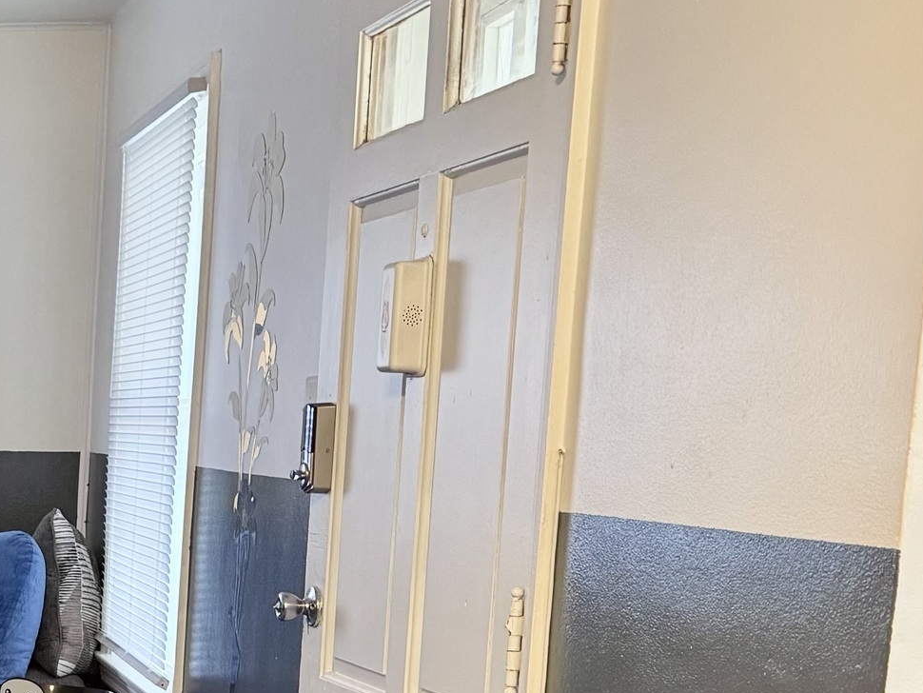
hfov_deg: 22.1
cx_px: -387
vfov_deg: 18.8
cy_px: 705
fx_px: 2027
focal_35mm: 76
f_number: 1.78
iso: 320
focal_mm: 6.76
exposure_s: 1/60
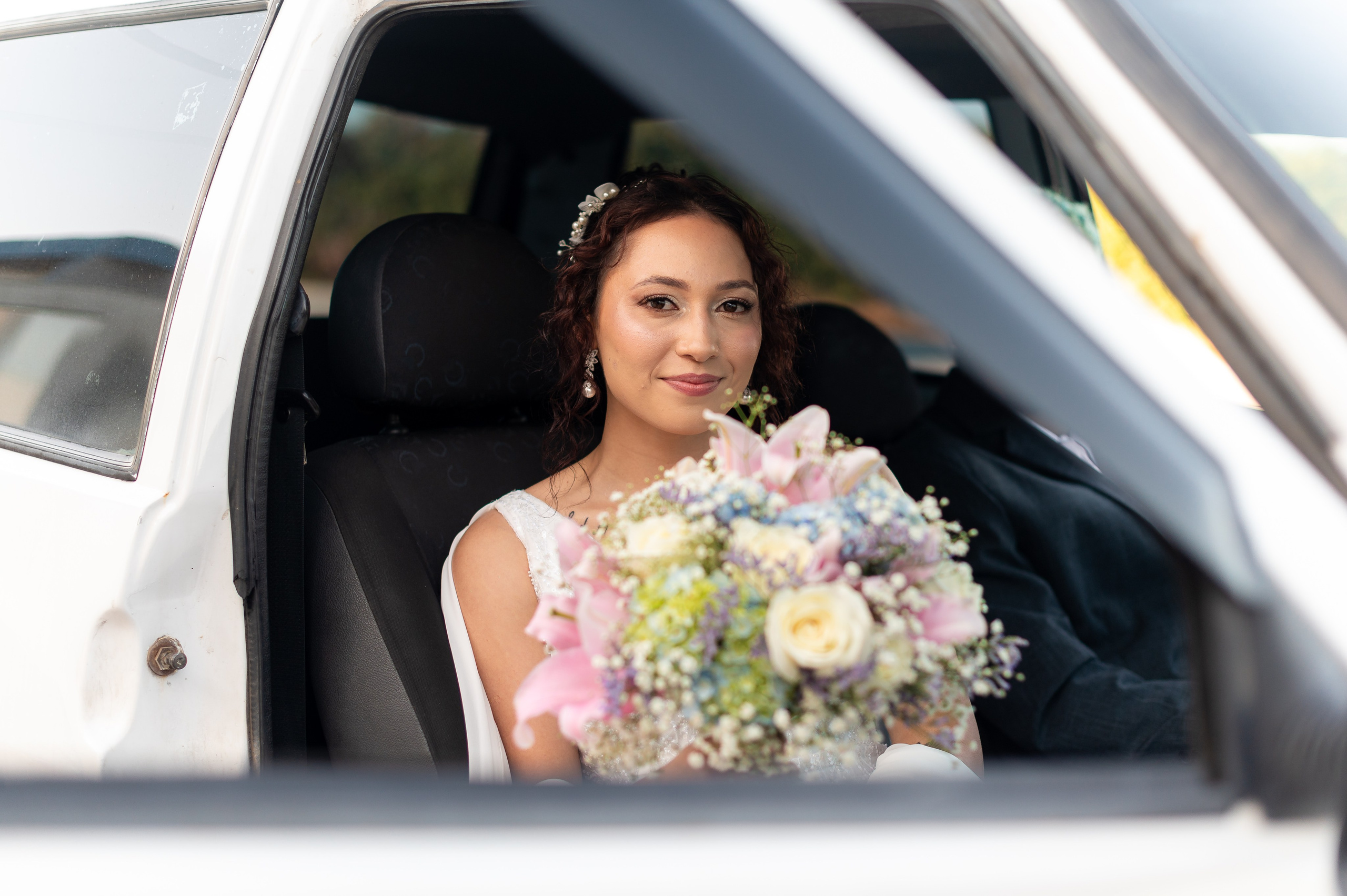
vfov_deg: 27.0
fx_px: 1869
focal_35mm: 50
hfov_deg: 39.6
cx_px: 674
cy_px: 448
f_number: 1.8
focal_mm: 50
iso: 250
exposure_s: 1/640
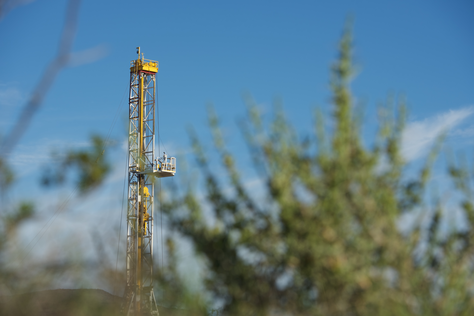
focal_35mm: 122
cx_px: 237
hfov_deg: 16.8
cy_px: 158
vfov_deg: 11.2
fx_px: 1607
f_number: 8
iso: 100
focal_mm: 122
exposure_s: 1/500
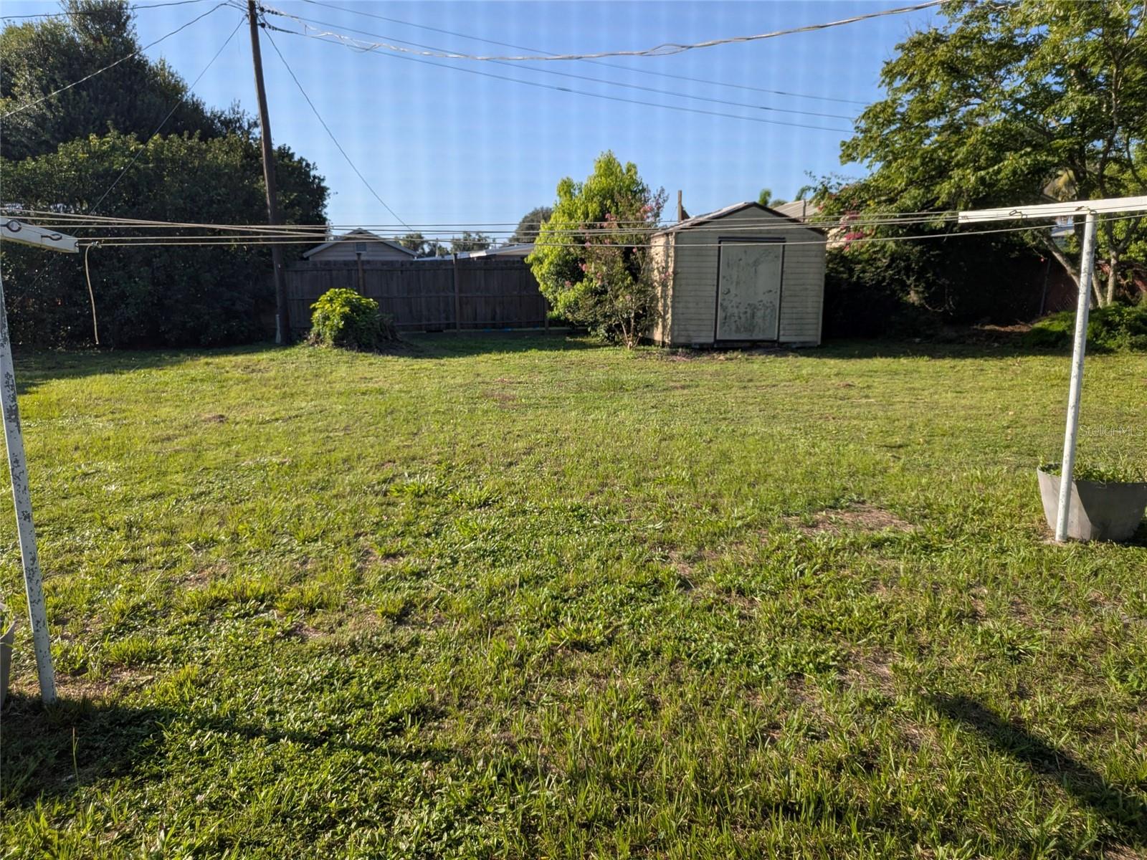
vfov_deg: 56.8
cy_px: 430
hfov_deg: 71.6
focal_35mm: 24
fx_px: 795
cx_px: 574
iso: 47
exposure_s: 1/1088
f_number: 1.85
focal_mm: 6.81
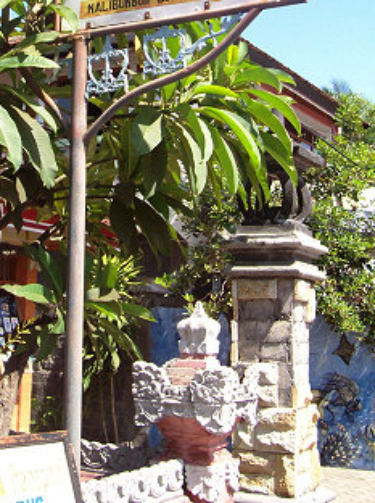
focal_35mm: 60
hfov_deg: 24.1
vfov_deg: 31.5
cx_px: 97
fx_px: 869
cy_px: 113
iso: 80
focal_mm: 5.6
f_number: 2.7
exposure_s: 1/596
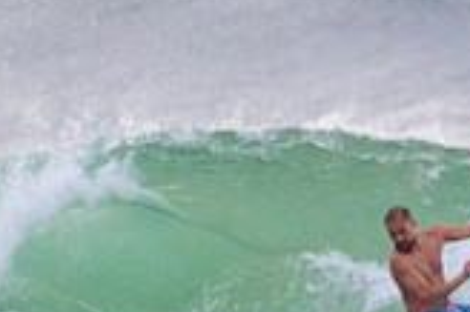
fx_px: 45139
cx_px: 564
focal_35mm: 3461
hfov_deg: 0.6
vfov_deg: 0.4
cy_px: 366
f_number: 11
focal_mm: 800
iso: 1100
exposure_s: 1/2000
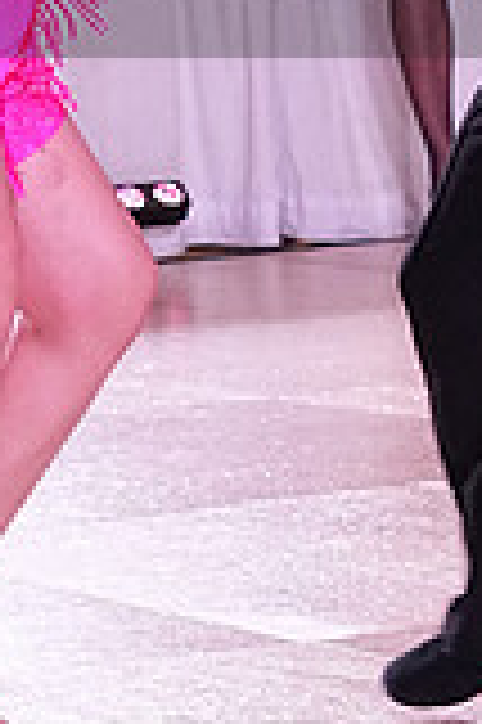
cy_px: -90
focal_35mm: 346
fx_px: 6963
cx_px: 196
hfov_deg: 4.0
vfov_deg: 5.9
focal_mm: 64
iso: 3200
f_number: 5
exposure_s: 1/400
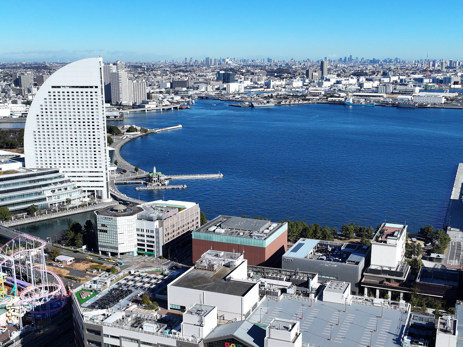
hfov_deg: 49.0
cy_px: 206
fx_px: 508
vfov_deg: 37.6
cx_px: 238
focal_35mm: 38
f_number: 2.8
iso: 100
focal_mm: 12.29
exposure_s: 1/2500
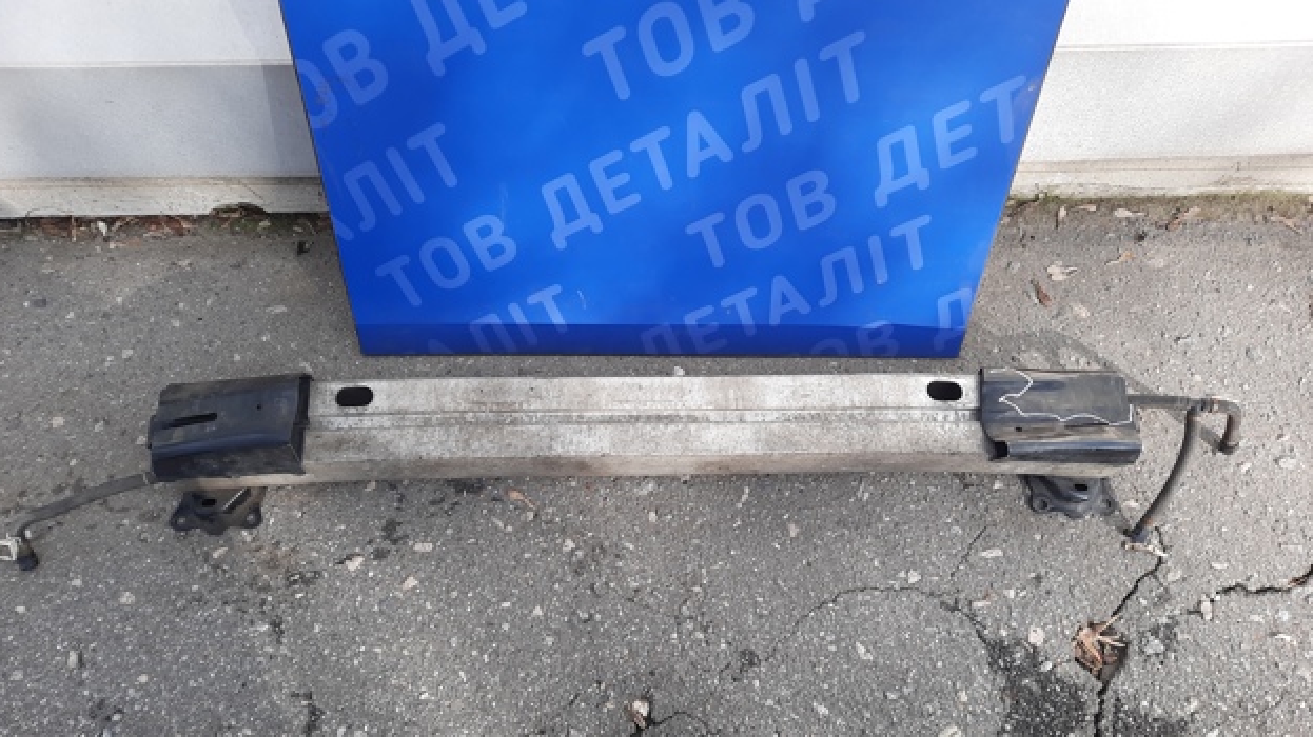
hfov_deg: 67.9
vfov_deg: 41.3
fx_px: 975
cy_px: 438
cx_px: 647
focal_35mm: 28
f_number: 2
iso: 32
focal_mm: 4.6
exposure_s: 1/302
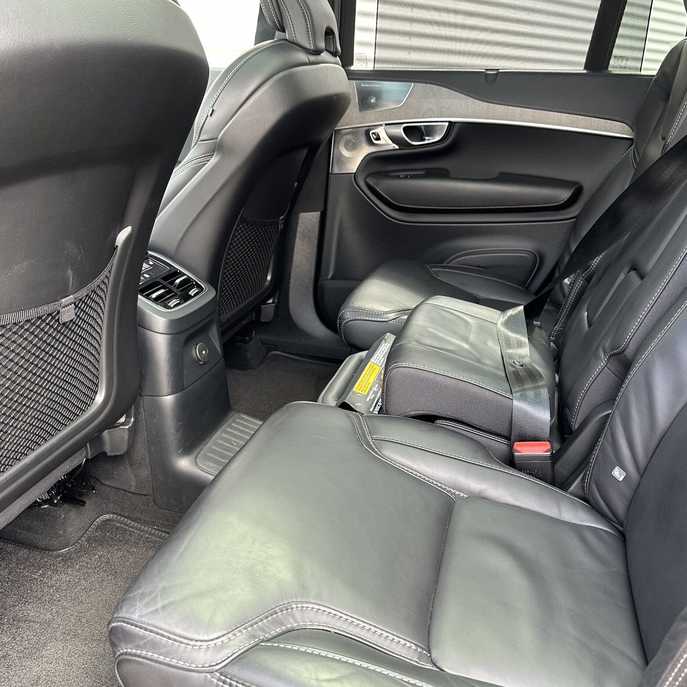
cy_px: 342
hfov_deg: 55.6
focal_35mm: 29
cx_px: 367
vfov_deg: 55.6
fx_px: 651
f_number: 1.78
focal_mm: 6.86
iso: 250
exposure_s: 1/121
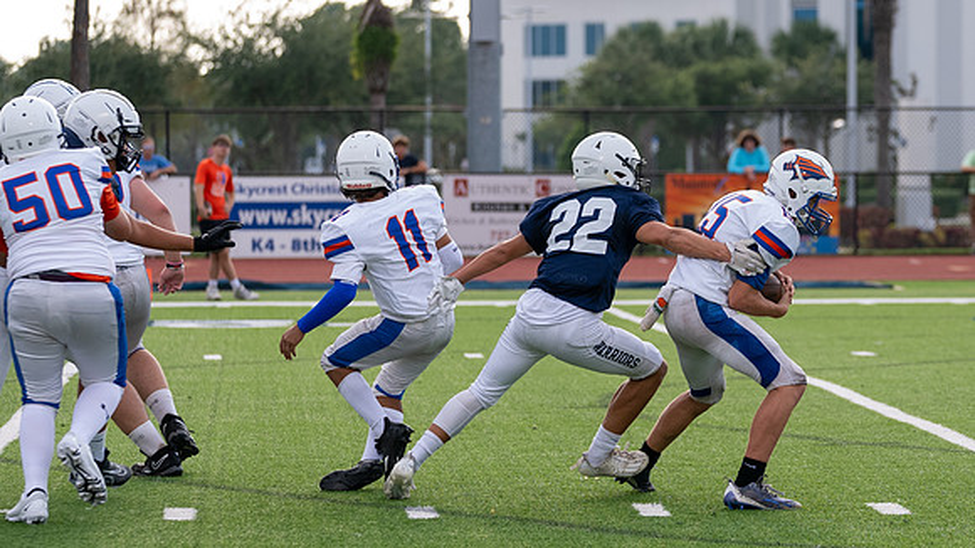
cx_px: 656
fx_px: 5287
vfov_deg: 5.9
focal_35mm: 205
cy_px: 289
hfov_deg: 10.5
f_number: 4
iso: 400
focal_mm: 132
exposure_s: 1/1000
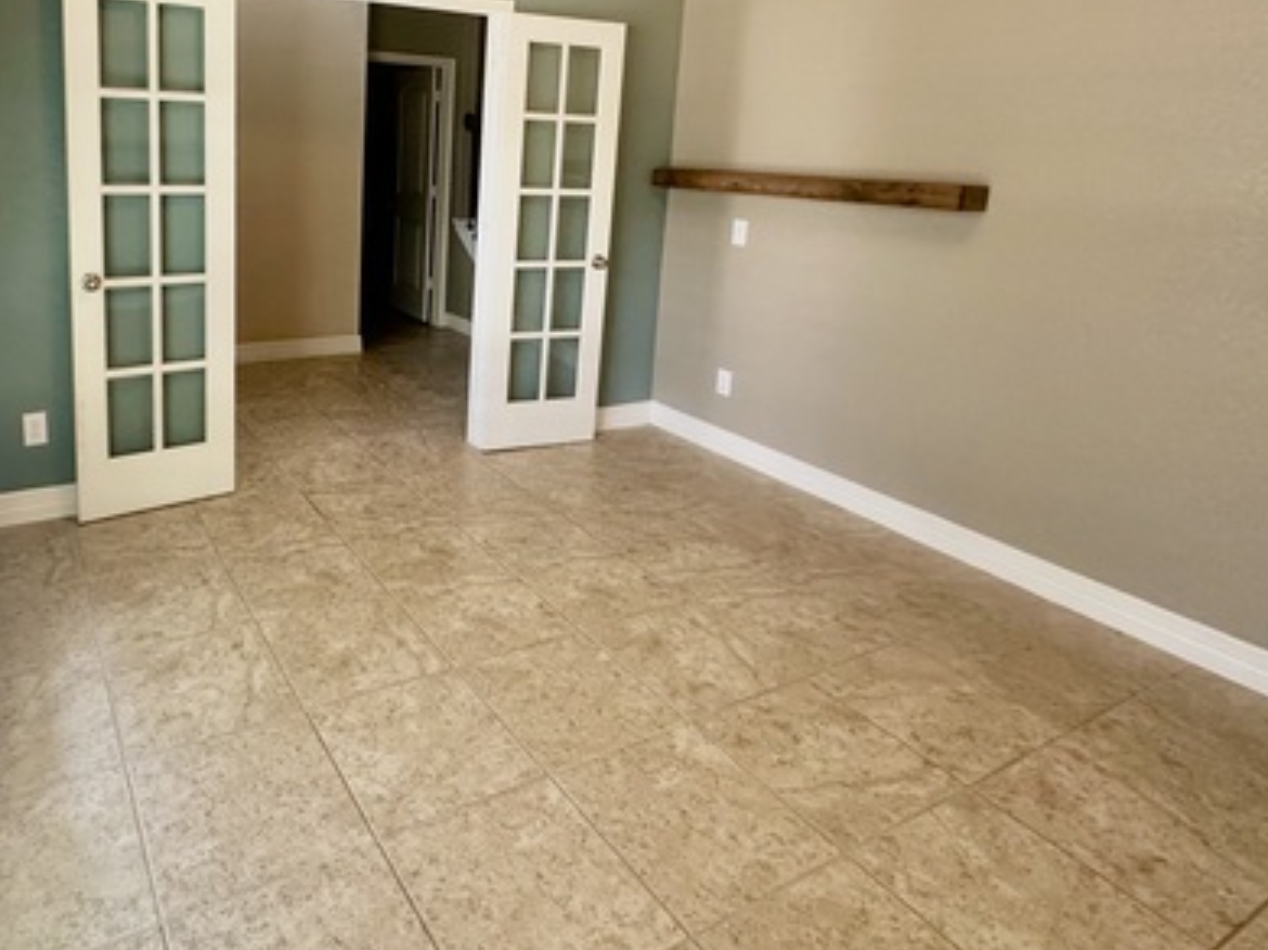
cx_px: 406
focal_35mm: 23
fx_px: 842
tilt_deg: -8.7
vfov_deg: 56.7
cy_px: 270
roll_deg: -1.7
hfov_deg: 71.4
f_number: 2.2
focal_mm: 2.22
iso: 250
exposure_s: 1/60
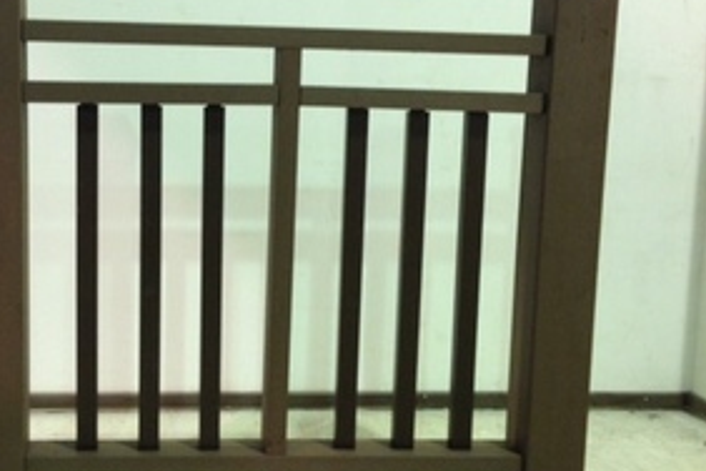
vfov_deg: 26.0
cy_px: 203
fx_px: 1020
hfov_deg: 37.8
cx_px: 234
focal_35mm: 52
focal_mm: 4.12
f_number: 2.4
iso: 160
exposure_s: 1/20
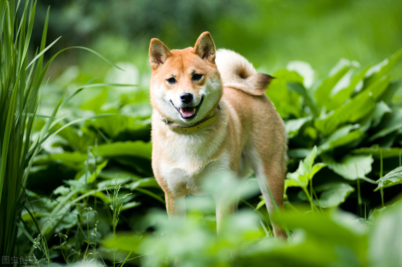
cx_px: 201
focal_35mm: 218
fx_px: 2427
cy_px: 134
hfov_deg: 9.5
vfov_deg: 6.3
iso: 200
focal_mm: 145
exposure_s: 1/400
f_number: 2.8
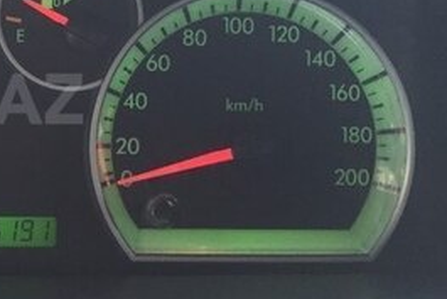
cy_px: 99
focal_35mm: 75
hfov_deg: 24.4
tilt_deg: -23.3
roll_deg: -3.5
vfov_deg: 18.2
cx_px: -89
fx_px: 932
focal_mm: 4.15
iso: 125
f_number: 2.2
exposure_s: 1/33
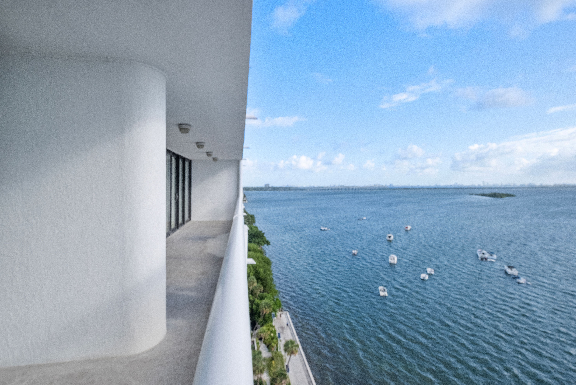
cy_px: 192
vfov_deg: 77.4
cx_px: 288
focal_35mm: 15
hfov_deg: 100.4
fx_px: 240
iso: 640
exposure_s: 1/1000
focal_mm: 10
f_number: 9
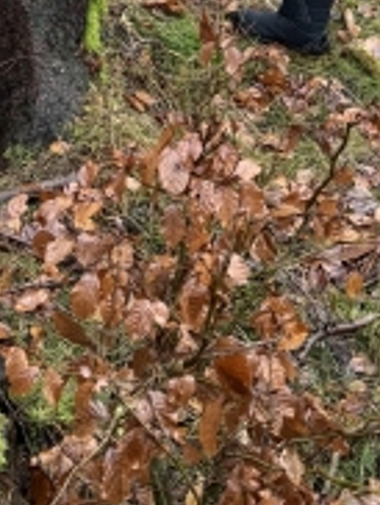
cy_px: -111
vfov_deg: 22.6
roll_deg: -1.2
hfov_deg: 18.2
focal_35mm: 79
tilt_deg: -19.3
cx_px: -6
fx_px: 1154
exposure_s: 1/60
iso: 250
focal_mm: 6.86
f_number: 1.78
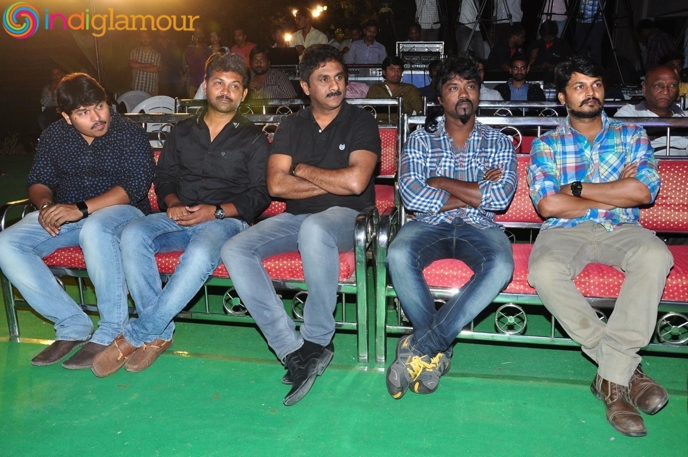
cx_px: 344
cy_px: 228
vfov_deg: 39.9
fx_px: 630
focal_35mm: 33
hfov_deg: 57.3
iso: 400
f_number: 8
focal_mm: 22
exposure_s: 1/125
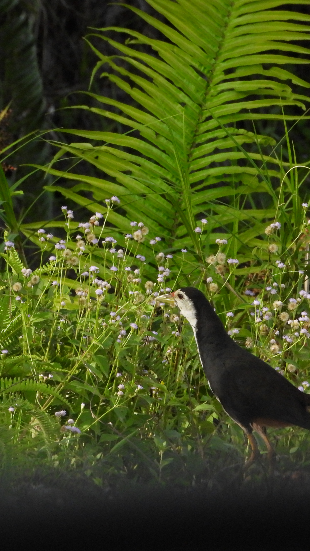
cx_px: 115
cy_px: 275
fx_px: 9924
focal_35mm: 679
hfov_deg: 1.8
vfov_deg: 3.2
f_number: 7.1
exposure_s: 1/800
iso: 800
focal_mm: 83.9
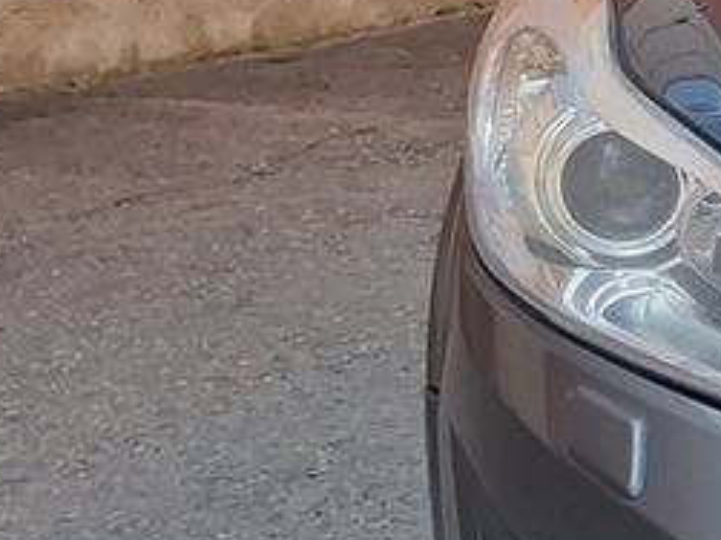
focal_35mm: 132
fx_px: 2748
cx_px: 1703
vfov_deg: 11.2
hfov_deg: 12.1
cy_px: 198
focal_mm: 5.54
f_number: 1.8
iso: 40
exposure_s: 1/1143
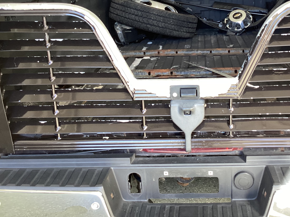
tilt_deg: -17.1
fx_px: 385
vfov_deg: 31.0
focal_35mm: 46
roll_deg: -2.0
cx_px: 190
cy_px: 57
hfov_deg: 40.8
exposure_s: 1/120
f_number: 2.4
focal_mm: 3.3
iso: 80
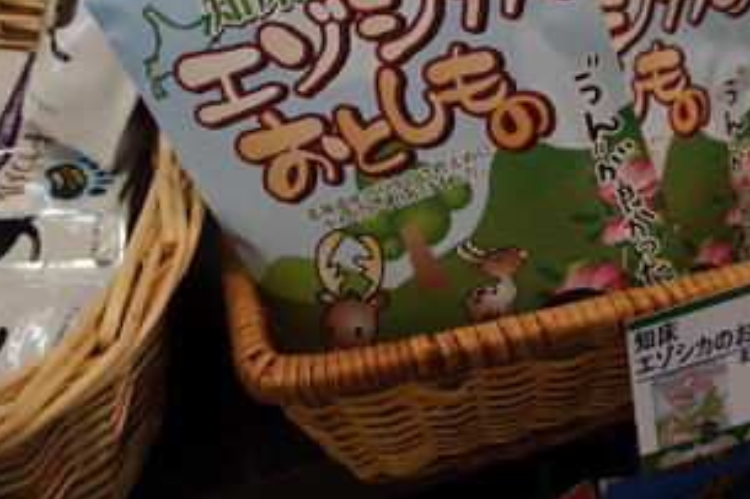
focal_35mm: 45
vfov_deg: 29.2
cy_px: 103
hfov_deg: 42.8
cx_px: 526
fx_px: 937
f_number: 2
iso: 100
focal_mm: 6.48
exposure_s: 1/160
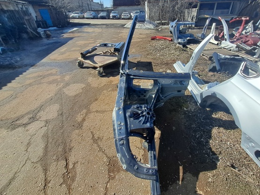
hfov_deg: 97.9
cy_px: 85
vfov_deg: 81.3
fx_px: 113
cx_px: 142
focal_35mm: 15
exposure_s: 1/1383
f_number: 2.2
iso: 50
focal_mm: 1.13
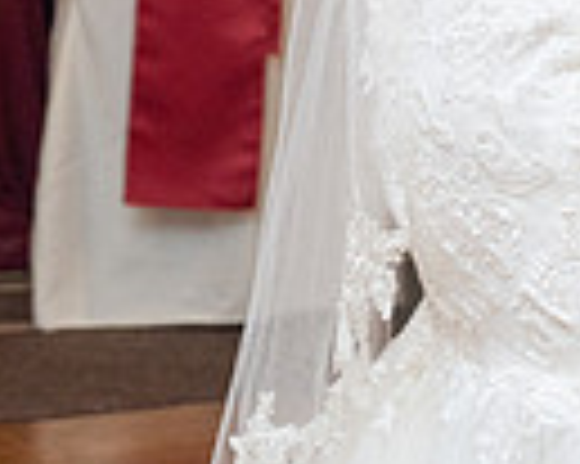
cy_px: -401
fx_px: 5077
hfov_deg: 6.5
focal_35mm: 296
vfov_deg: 5.1
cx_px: 859
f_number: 4
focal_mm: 70
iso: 2500
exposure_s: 1/160
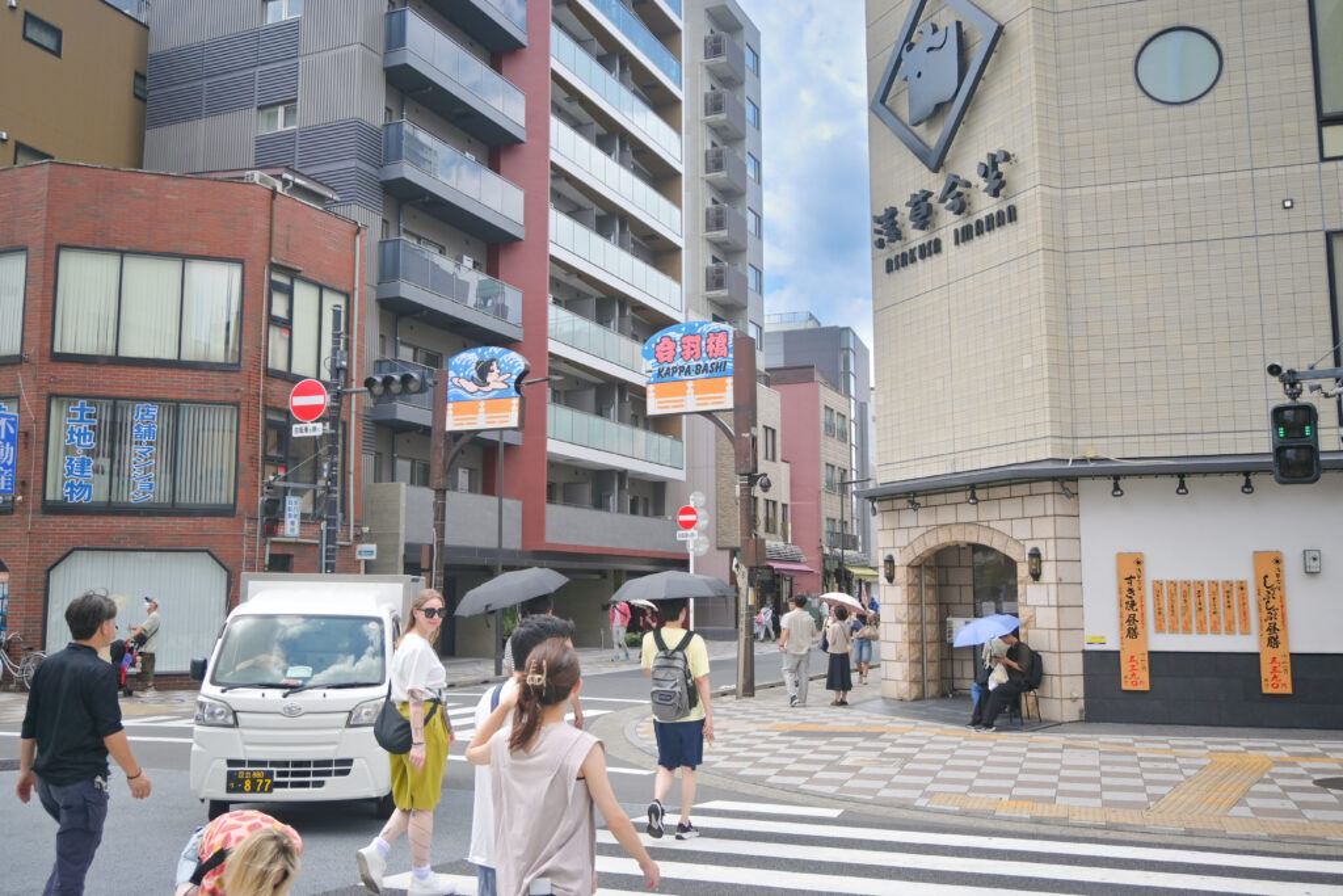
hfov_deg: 59.5
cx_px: 672
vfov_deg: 41.7
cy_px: 448
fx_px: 1175
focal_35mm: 32
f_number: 4
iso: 100
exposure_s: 1/800
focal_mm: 21
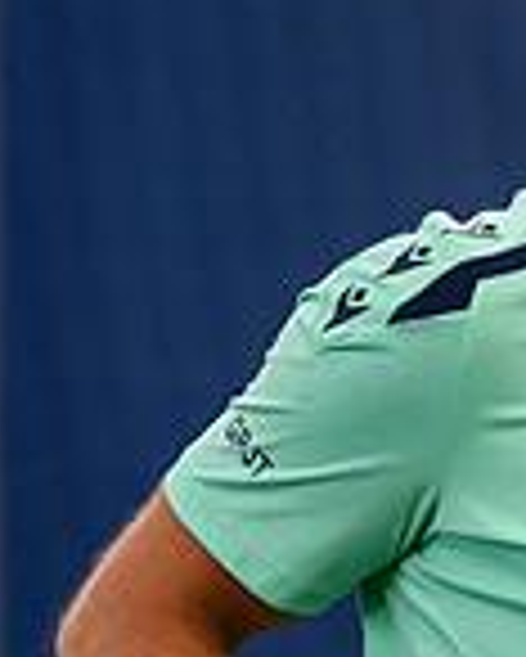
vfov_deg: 1.1
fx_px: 35807
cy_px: 372
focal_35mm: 1842
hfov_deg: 0.8
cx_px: 701
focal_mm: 400
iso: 6400
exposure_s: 1/3200
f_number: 2.8
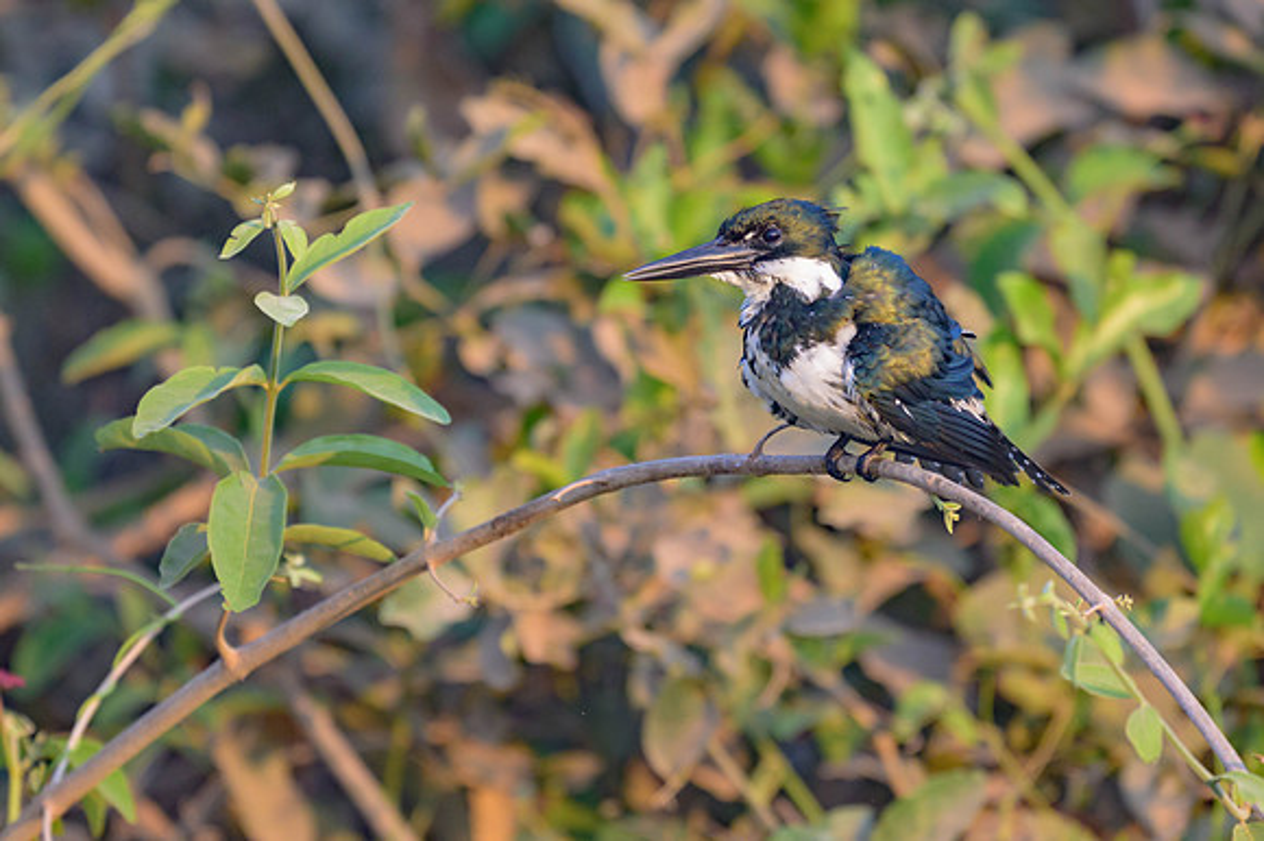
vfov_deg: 1.2
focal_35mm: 1136
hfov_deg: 1.8
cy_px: 392
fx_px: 39852
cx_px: 709
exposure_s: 1/640
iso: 560
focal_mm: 560
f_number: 4
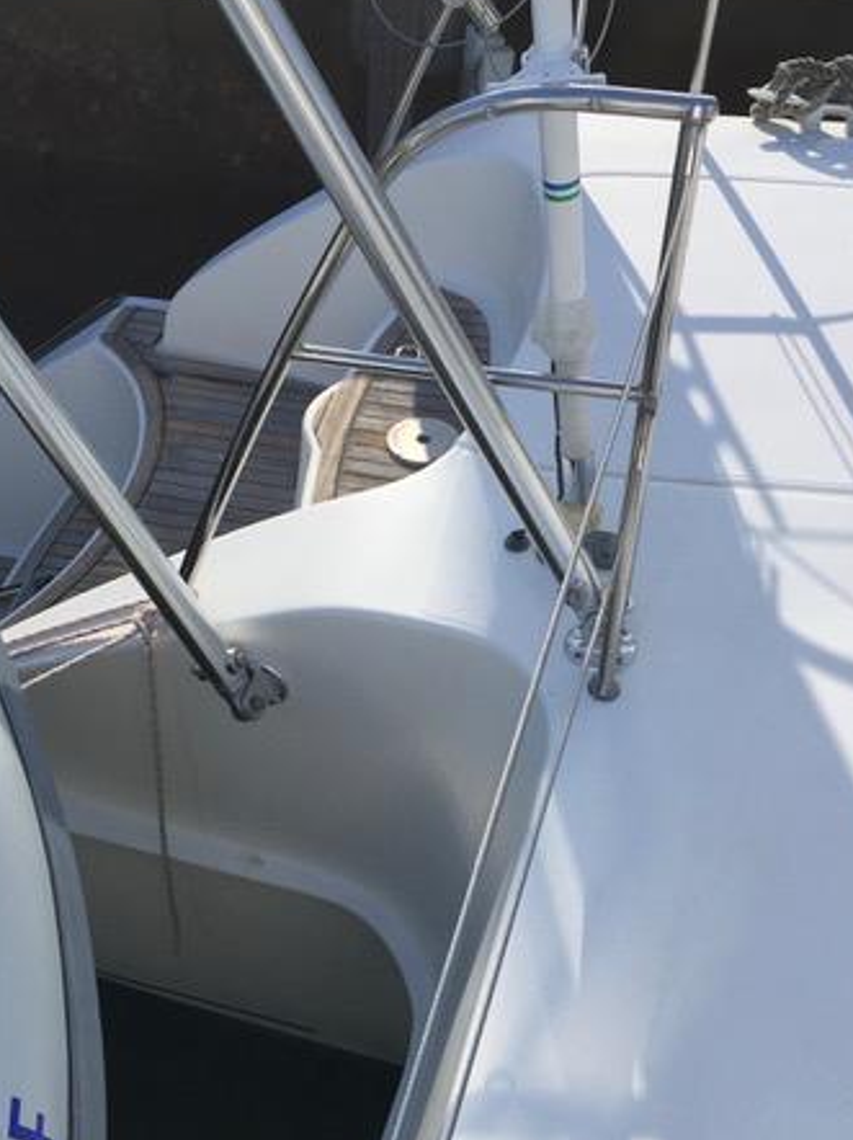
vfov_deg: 44.8
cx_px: 384
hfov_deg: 34.3
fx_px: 1381
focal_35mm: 42
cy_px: 627
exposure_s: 1/1276
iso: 32
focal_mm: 4.15
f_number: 2.2
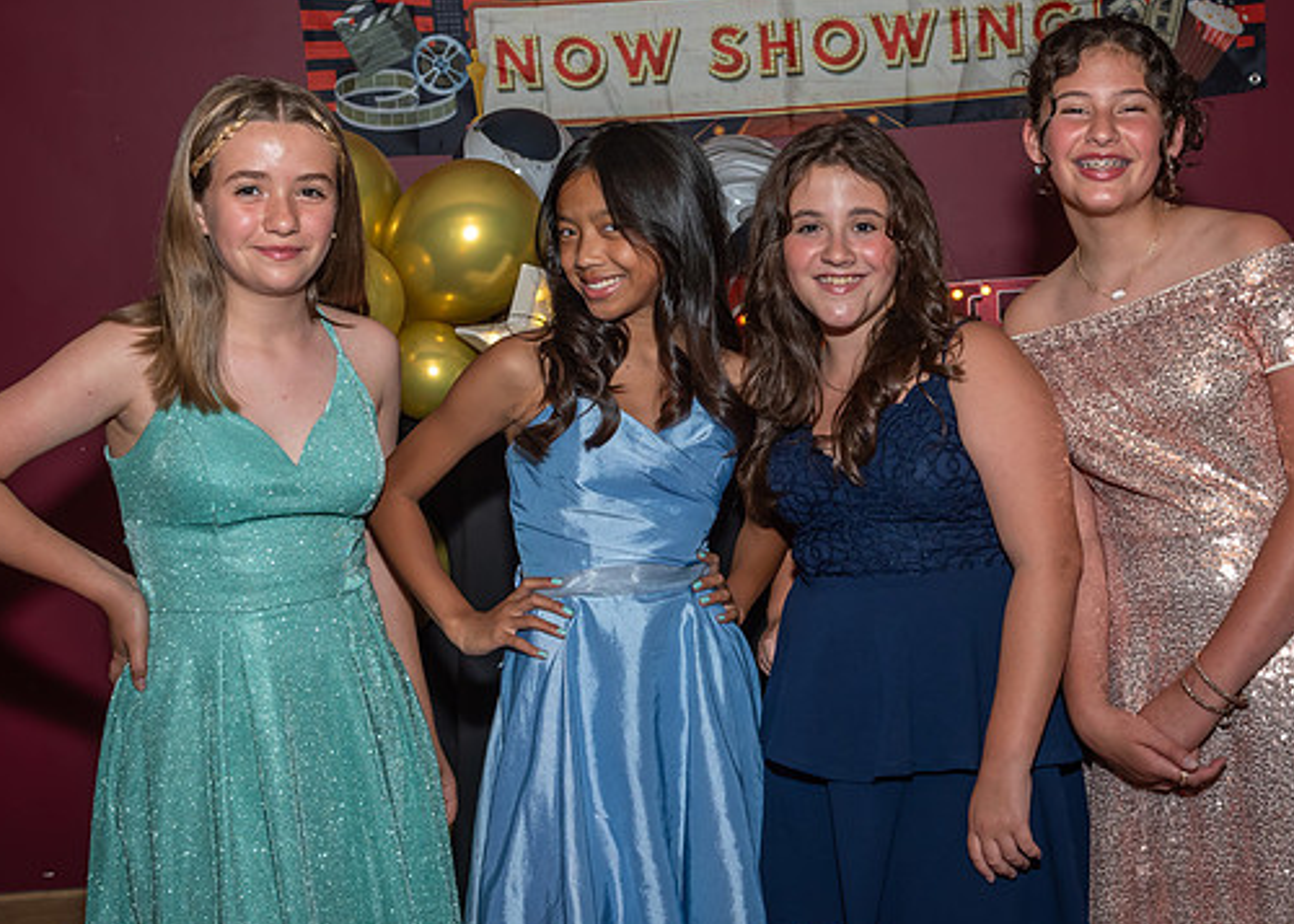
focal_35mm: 54
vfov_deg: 26.2
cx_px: 712
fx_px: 1984
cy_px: 440
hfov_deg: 36.1
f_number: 5.6
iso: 400
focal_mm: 26
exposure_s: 1/250
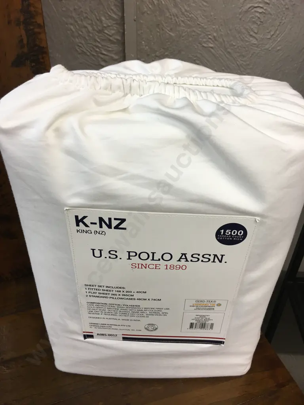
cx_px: 152
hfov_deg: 48.2
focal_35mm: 29
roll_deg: -1.3
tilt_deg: -35.1
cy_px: 202
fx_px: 340
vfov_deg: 61.7
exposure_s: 1/33
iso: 40
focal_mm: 4.15
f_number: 2.2
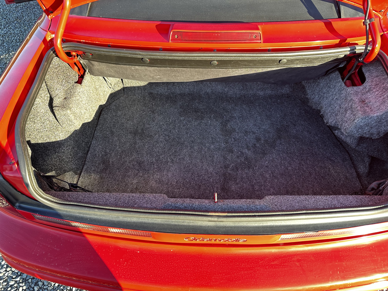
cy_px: 146
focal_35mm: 24
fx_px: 269
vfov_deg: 56.8
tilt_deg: -50.6
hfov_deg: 71.6
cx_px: 194
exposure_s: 1/121
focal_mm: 6.86
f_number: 1.78
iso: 160
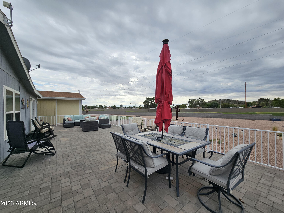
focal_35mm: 13
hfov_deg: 106.2
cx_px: 142
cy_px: 106
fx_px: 107
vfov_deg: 89.9
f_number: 2.2
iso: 50
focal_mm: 2.2
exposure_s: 1/1962
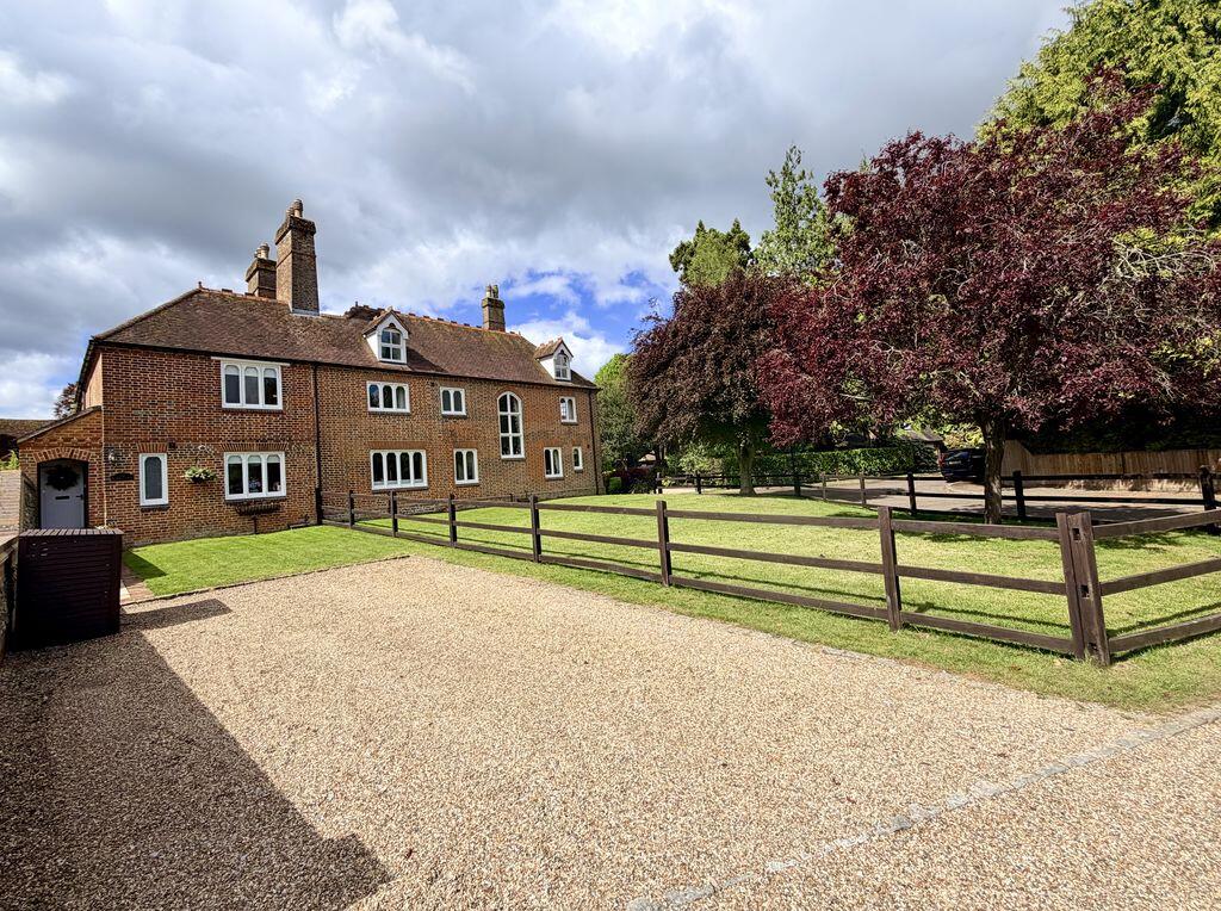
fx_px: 493
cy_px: 456
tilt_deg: +3.9
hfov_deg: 102.2
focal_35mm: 14
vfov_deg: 85.5
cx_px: 610
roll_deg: +0.6
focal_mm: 2.22
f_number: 2.2
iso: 20
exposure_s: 1/1068
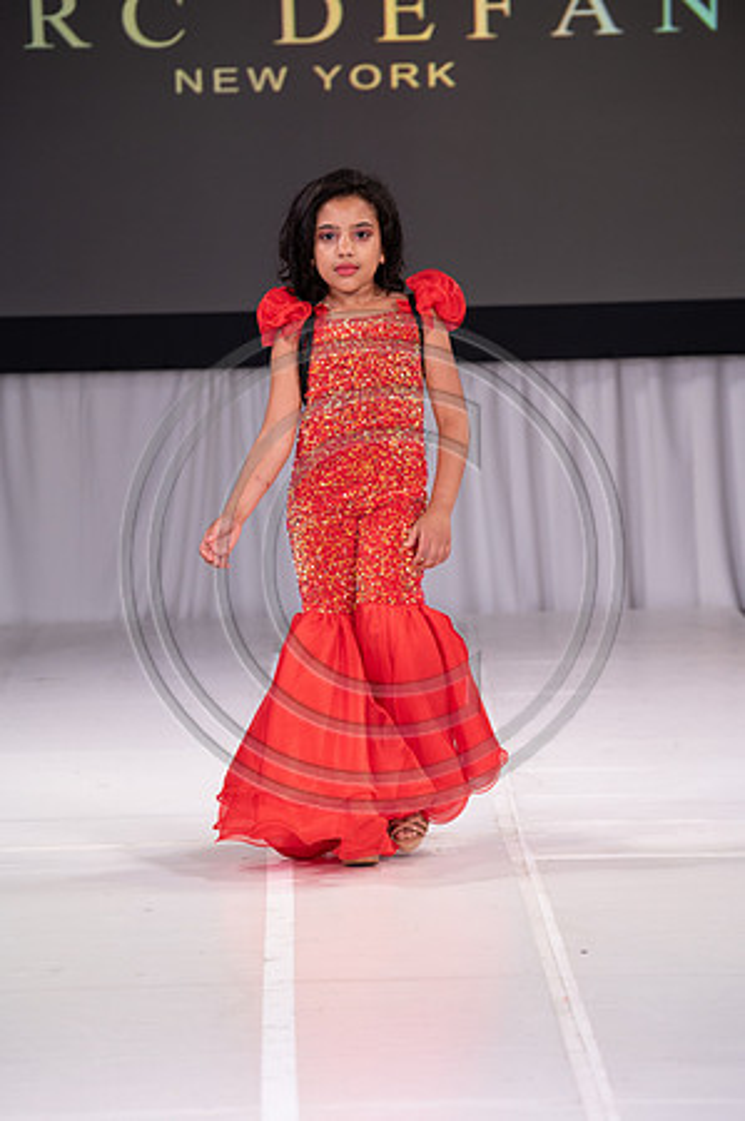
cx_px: 372
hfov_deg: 7.8
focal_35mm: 175
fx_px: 5444
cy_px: 560
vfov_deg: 11.8
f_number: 5.6
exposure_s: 1/400
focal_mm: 175
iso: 2000
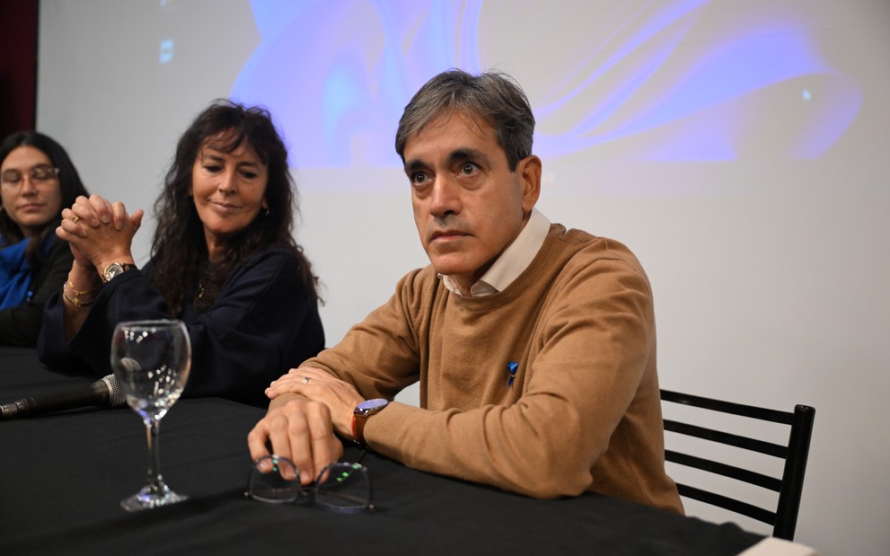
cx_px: 446
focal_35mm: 36
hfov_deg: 54.0
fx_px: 873
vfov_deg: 35.3
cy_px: 299
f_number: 2.8
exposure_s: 1/200
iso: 2500
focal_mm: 35
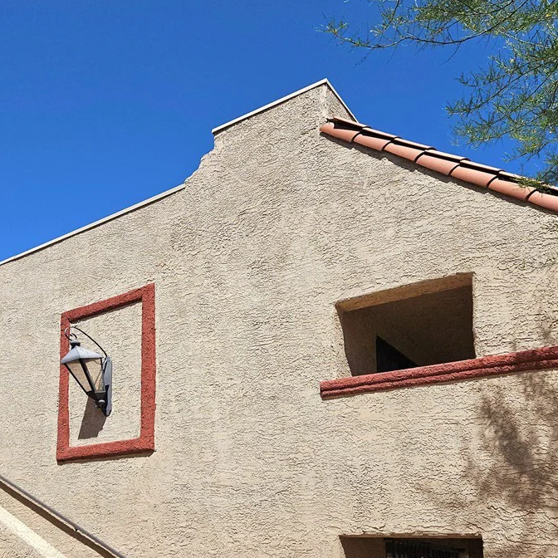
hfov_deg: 52.1
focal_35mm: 31
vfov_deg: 52.5
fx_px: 565
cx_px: 218
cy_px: 272
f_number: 1.8
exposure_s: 1/3333
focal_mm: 5.4
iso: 25
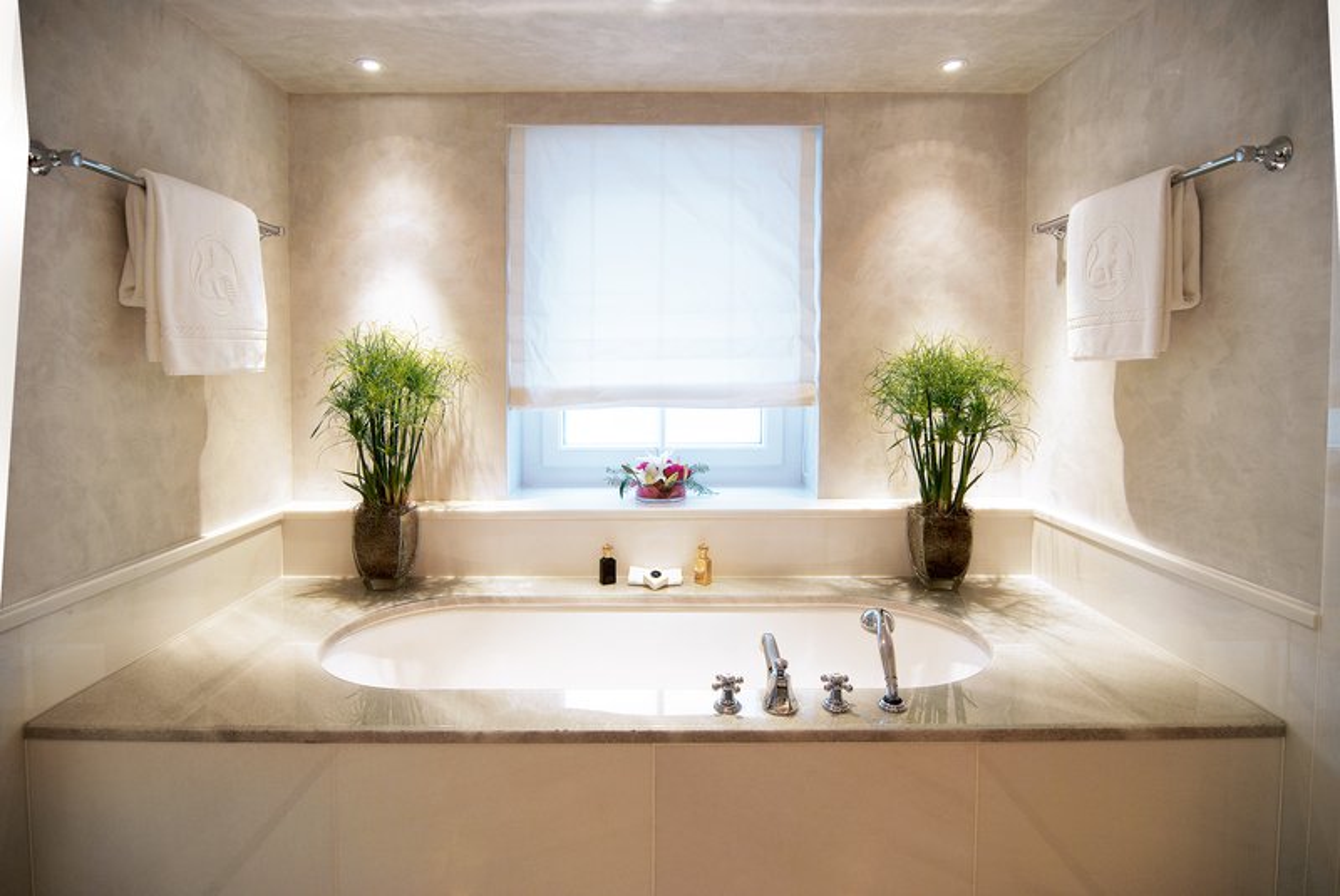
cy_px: 448
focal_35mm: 18
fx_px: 671
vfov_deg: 67.5
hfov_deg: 89.9
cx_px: 670
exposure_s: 1/8
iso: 100
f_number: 4
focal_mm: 12
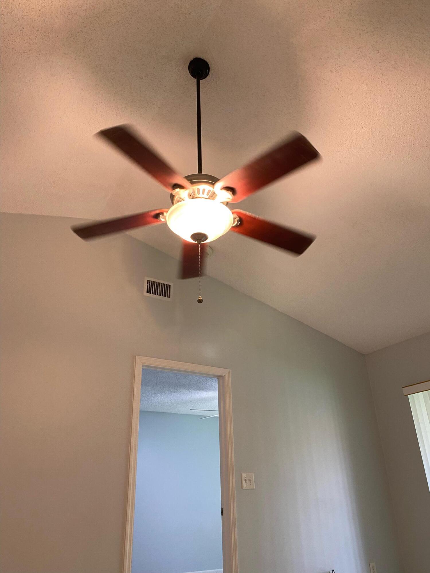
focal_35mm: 26
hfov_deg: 53.1
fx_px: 431
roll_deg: +0.8
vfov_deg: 67.3
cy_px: 286
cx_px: 215
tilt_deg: +27.4
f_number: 1.8
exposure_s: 1/60
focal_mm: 4.25
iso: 125
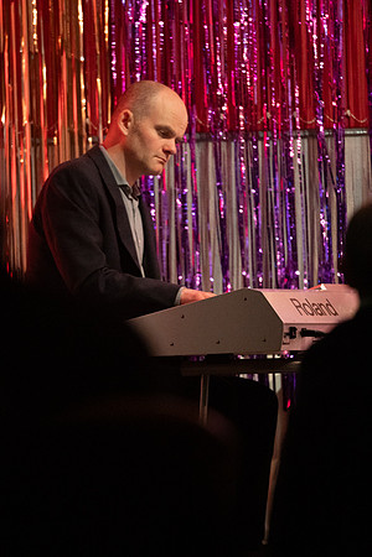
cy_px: 278
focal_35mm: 300
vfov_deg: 6.9
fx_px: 4650
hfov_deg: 4.6
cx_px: 186
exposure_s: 1/250
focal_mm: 300
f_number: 4
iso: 22800
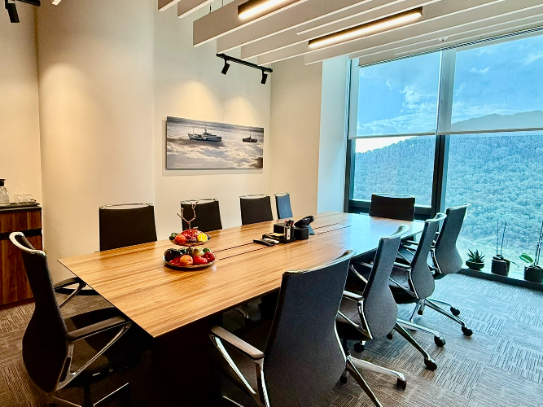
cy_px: 189
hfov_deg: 77.5
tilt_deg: -4.2
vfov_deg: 63.4
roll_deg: +0.0
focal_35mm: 21
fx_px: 329
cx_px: 203
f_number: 2.2
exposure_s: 1/100
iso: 200
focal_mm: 2.22
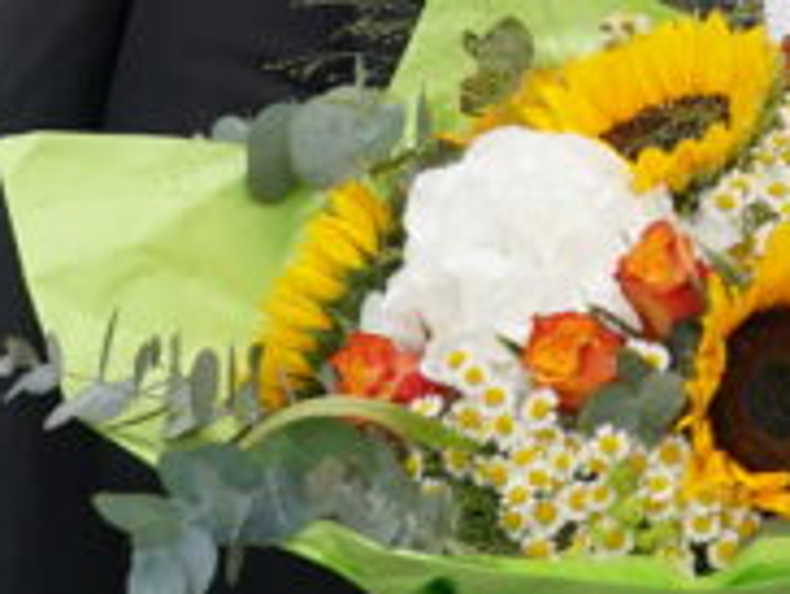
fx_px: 5187
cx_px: 773
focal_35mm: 227
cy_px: -254
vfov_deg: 6.5
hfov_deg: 8.7
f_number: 4.5
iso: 500
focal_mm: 42
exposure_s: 1/160
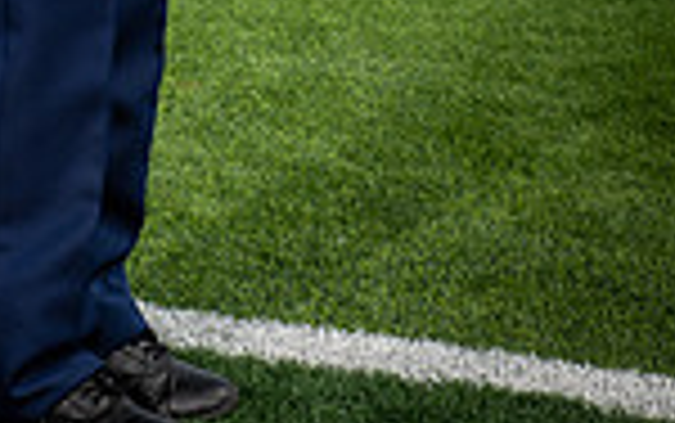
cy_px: -526
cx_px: 86
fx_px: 2817
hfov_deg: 13.6
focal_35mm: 153
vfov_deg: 8.0
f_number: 7.1
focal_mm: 50
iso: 125
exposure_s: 1/400
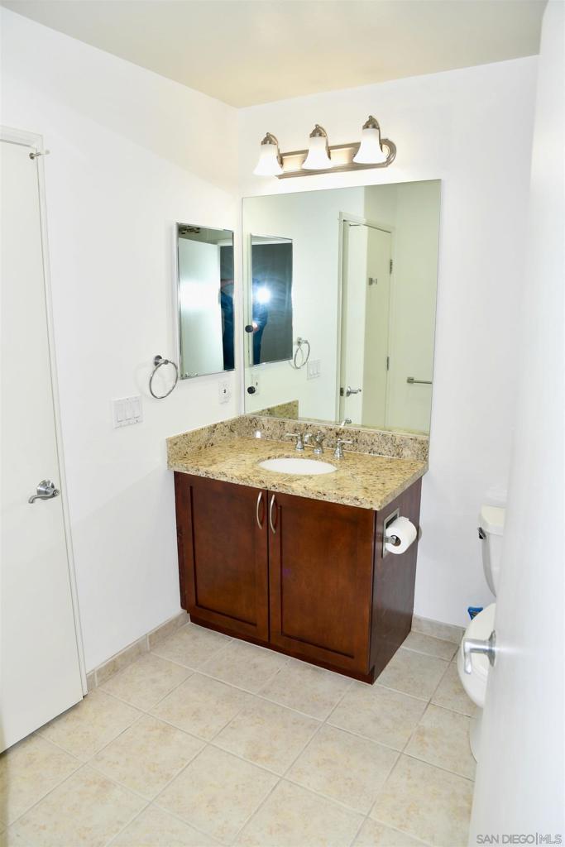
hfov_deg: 53.1
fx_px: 565
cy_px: 424
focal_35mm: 24
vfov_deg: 73.7
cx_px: 282
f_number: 5
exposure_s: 1/80
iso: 200
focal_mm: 16
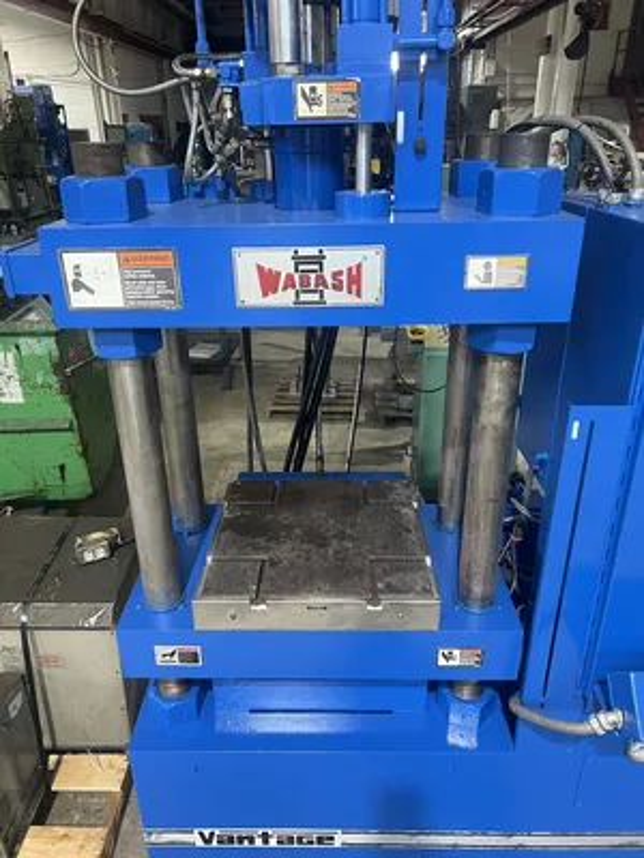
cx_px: 322
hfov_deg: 53.1
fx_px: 645
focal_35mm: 26
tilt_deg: -25.2
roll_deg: +0.5
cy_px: 429
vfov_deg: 67.3
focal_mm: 5.7
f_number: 1.5
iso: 200
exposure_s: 1/60
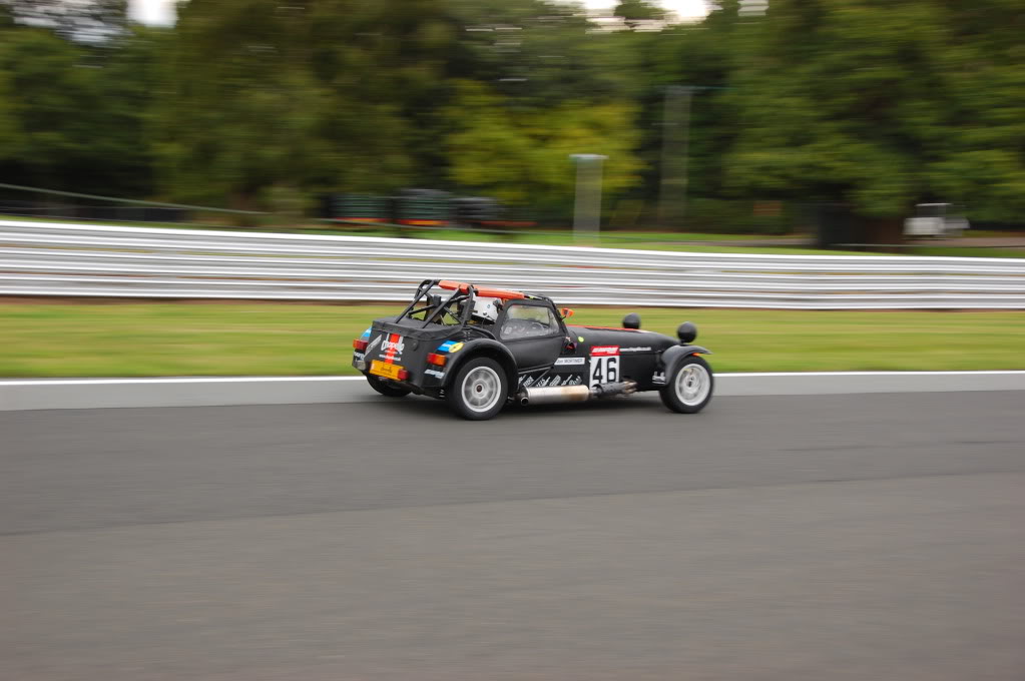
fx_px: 1536
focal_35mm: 54
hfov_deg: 36.9
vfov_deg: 25.0
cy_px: 340
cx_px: 512
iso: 200
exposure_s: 1/160
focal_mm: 36
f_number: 5.6
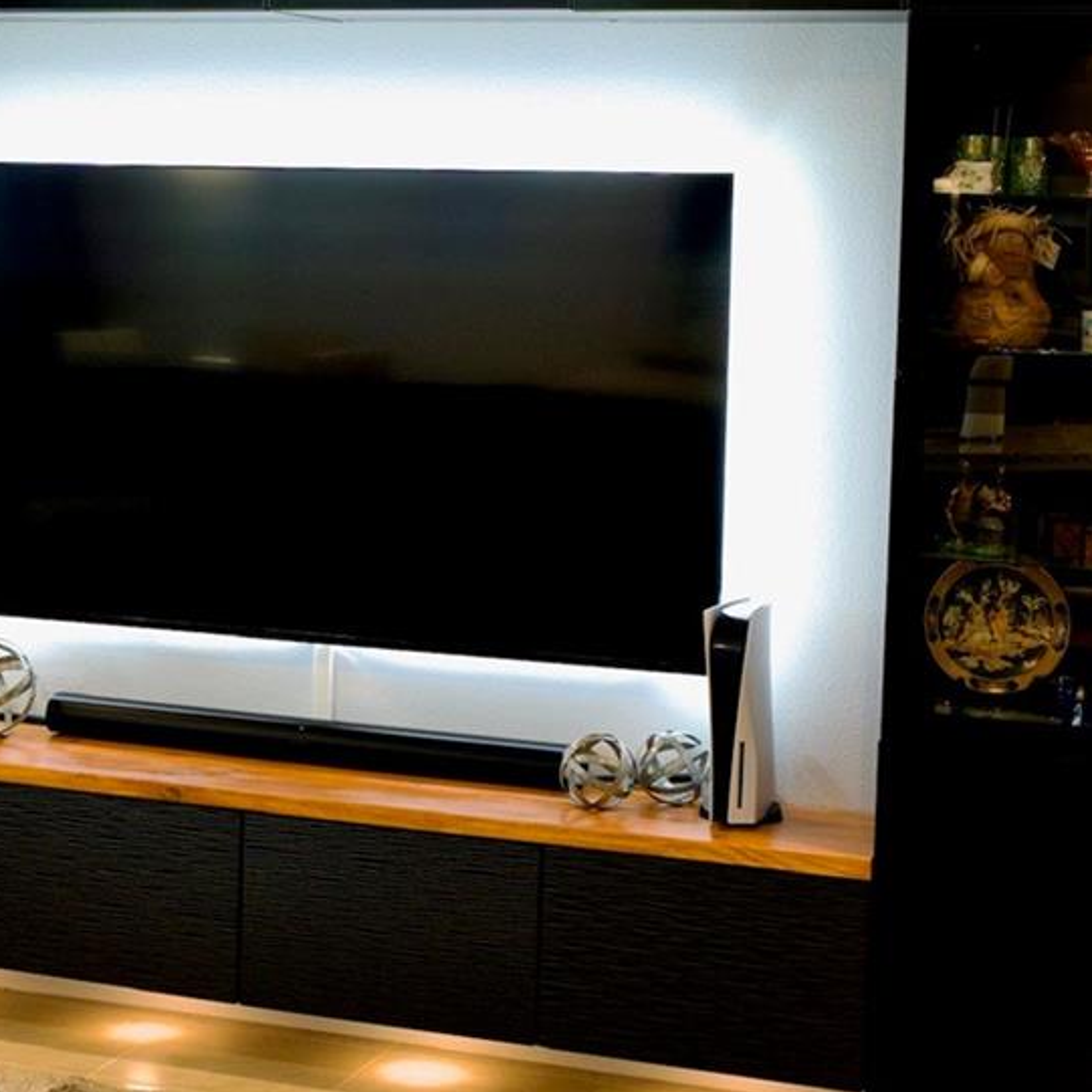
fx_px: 3141
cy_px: 361
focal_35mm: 88
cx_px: 85
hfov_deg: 19.3
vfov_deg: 19.7
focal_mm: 35
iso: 500
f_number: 4
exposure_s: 1/40
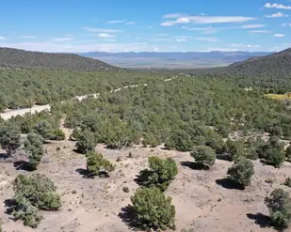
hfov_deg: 52.7
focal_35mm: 34
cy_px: 115
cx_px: 167
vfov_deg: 43.3
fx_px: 293
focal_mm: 10.26
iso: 100
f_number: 2.8
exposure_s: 1/400
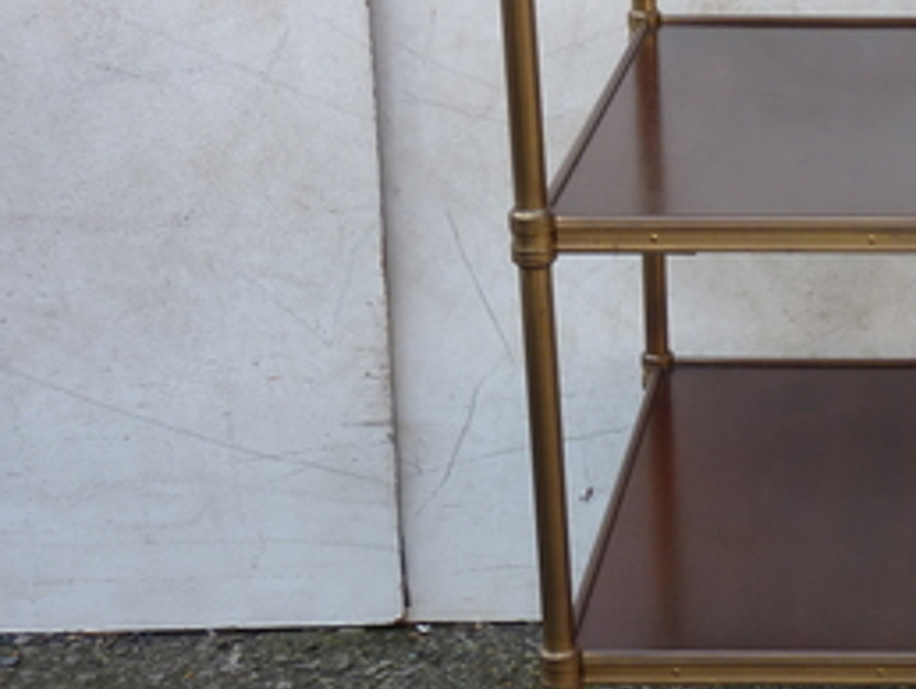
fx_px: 2463
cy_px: 362
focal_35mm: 93
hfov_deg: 20.3
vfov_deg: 15.9
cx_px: 941
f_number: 3.6
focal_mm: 6.5
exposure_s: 1/100
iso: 80
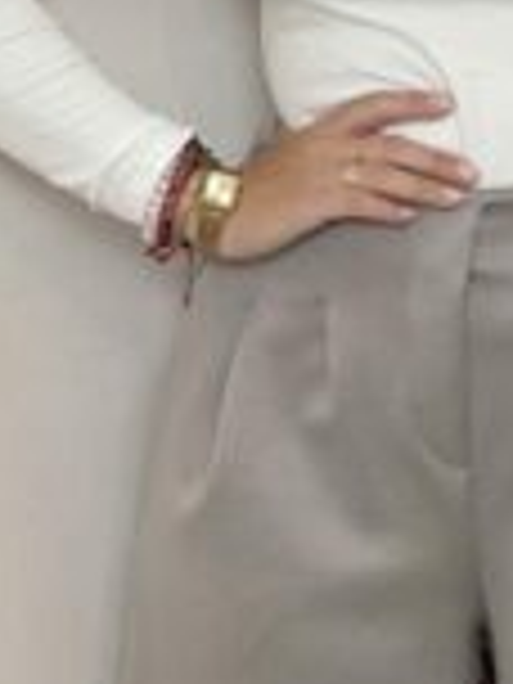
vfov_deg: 12.5
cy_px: 248
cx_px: 189
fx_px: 3122
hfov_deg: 9.4
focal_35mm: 158
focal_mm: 2.71
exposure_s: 1/60
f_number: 1.9
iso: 125
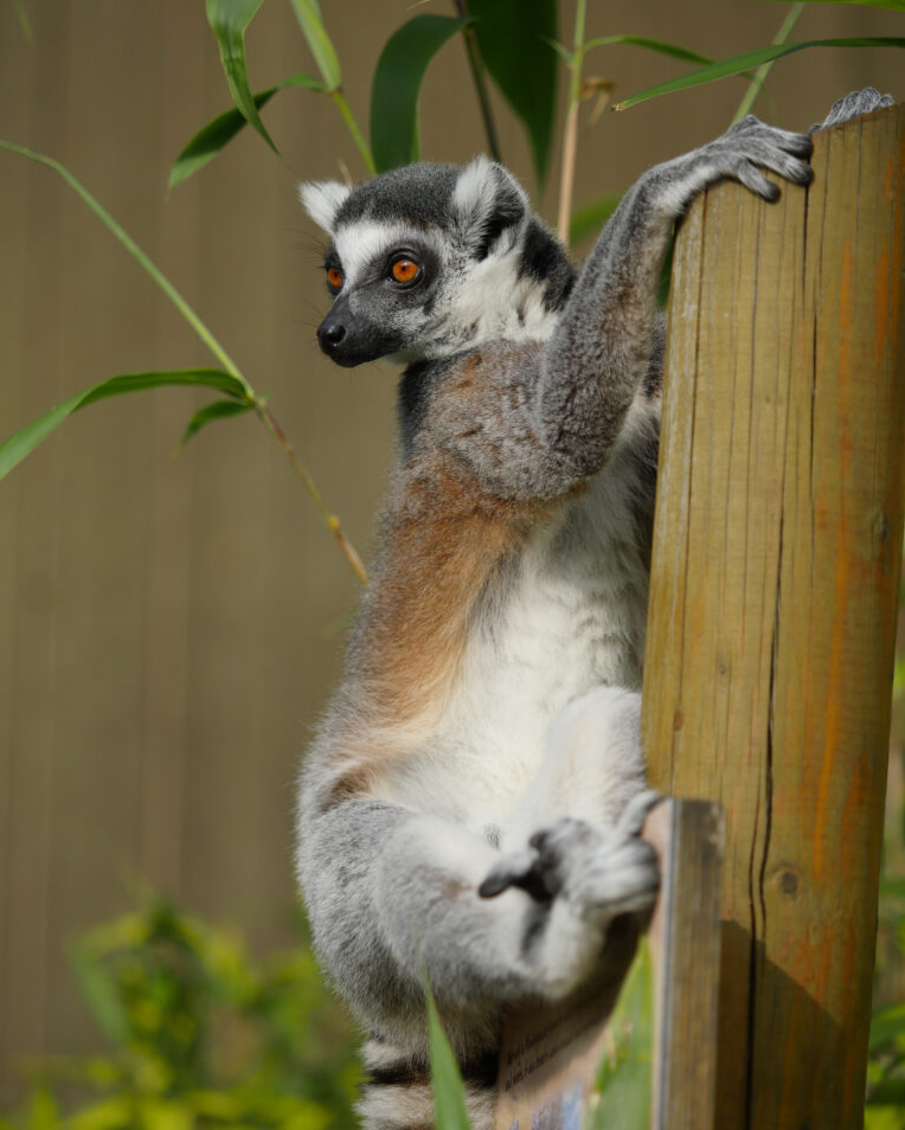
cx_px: 454
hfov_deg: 7.0
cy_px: 540
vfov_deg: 8.7
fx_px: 7428
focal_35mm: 222
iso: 200
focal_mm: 106
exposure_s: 1/3200
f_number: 2.8
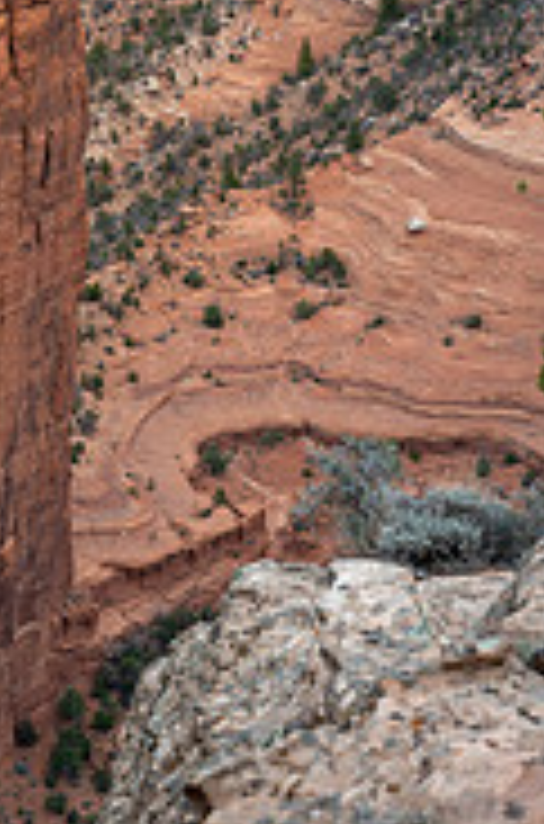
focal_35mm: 128
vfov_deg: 16.0
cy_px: 185
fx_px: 2918
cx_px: -124
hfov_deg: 10.5
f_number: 4
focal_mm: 52
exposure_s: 1/1000
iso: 400
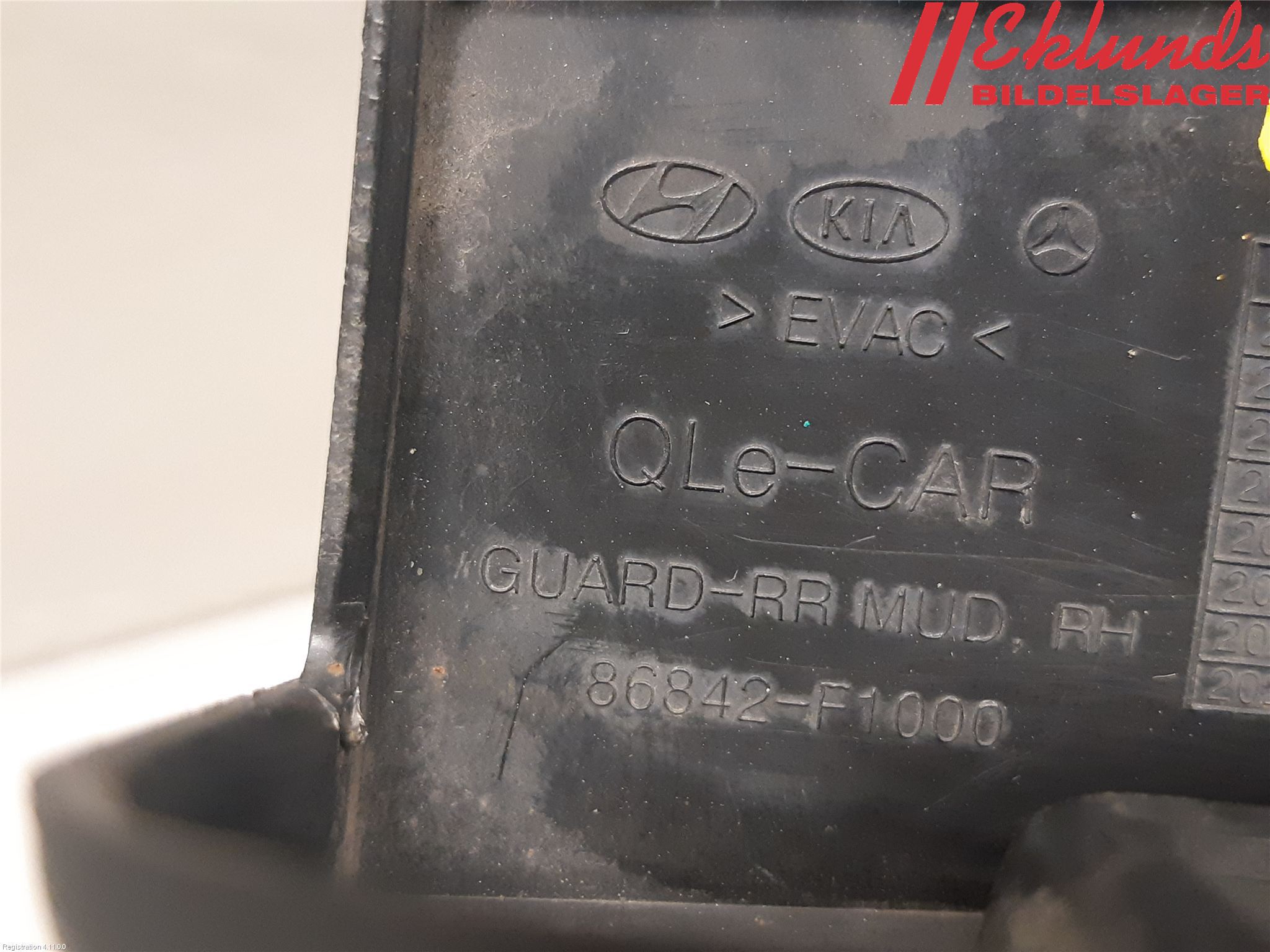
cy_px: 476
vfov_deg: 53.1
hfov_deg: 67.3
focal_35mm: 26
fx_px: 954
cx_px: 635
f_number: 1.7
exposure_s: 1/25
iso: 320
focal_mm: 3.93
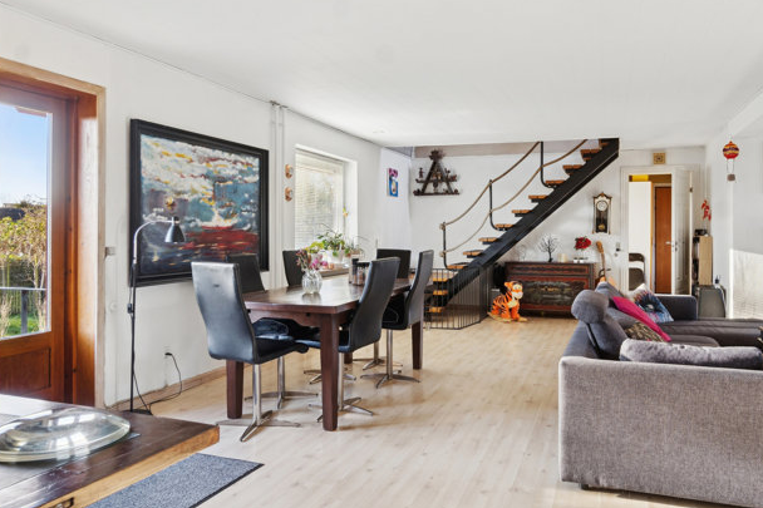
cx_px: 443
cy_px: 257
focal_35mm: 26
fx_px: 544
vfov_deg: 50.1
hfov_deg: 69.7
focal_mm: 13
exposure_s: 1/6
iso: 200
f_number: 8
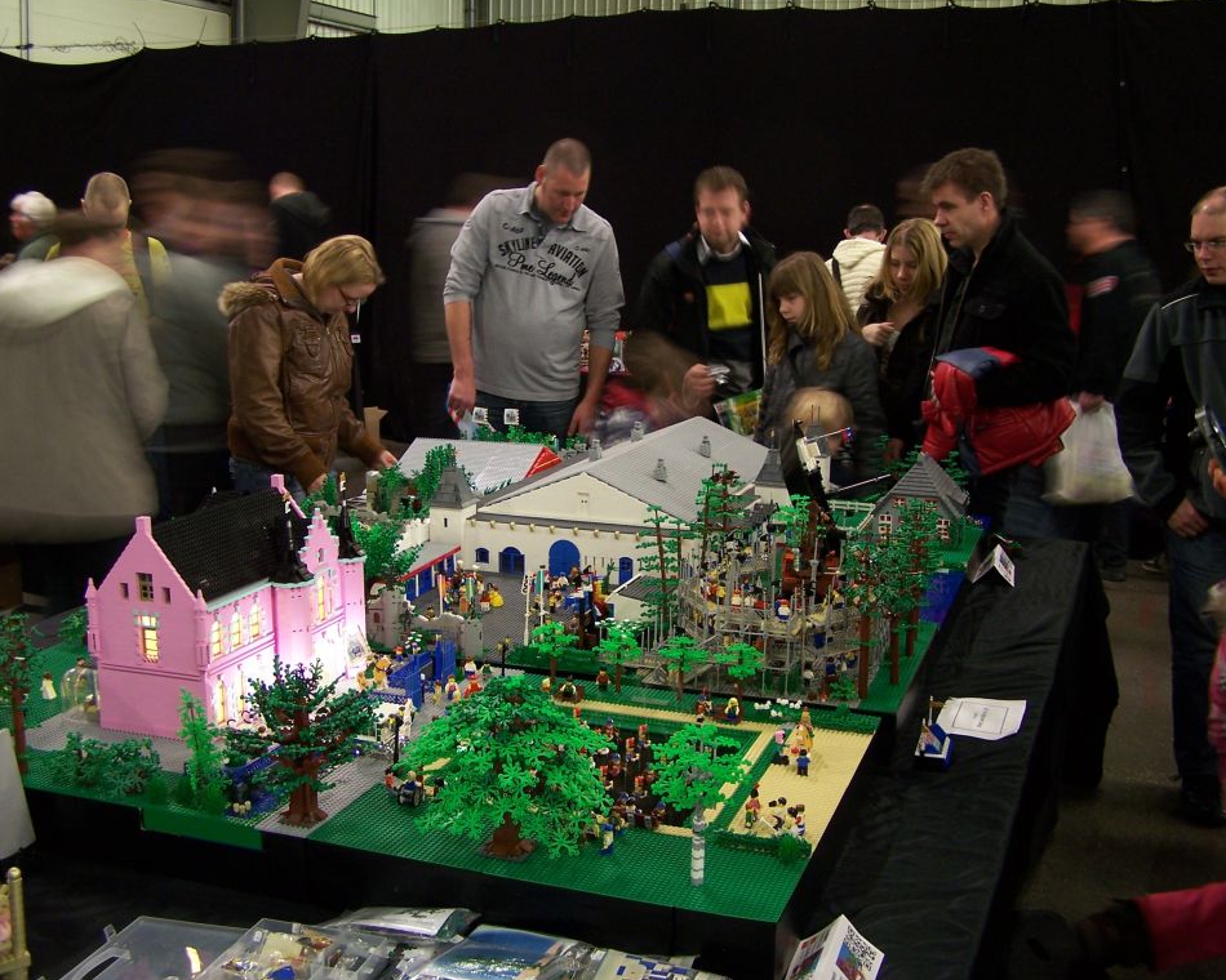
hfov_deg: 45.8
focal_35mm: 40
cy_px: 489
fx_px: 1451
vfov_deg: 37.3
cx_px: 588
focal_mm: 6.3
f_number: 2.8
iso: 80
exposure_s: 1/2
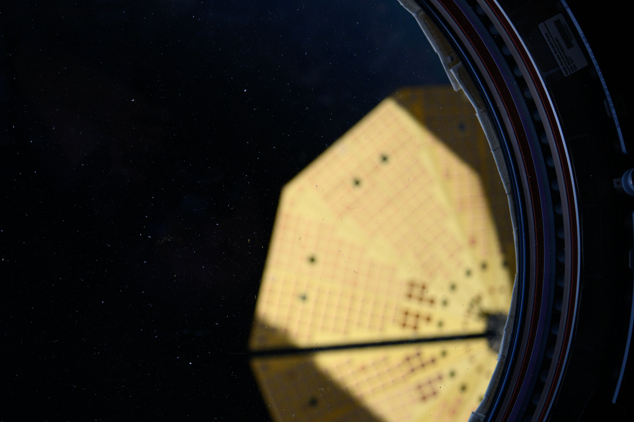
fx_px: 898
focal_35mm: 51
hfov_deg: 37.5
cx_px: 125
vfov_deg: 26.3
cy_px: 282
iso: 400
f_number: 2.8
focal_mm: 28
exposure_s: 1/500
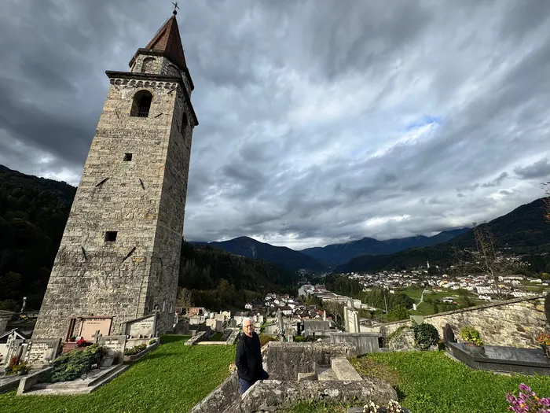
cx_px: 275
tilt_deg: +15.9
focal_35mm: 14
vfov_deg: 85.7
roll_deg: +0.3
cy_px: 206
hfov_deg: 102.1
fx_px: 222
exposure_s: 1/1198
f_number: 2.2
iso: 50
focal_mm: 2.22
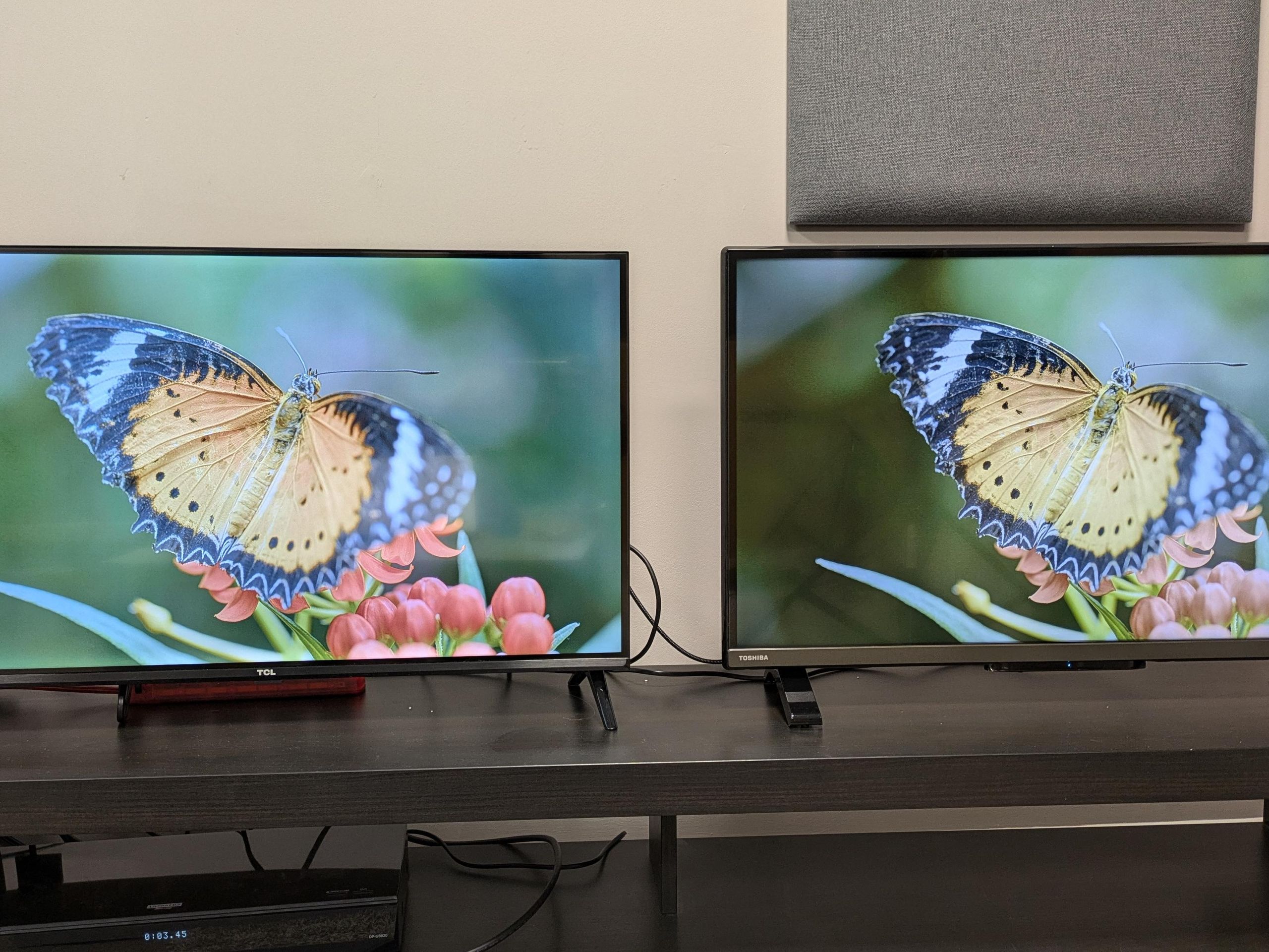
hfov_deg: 69.4
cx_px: 634
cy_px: 476
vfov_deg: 54.9
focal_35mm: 25
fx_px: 916
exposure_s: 1/25
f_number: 1.89
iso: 126
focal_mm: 5.43
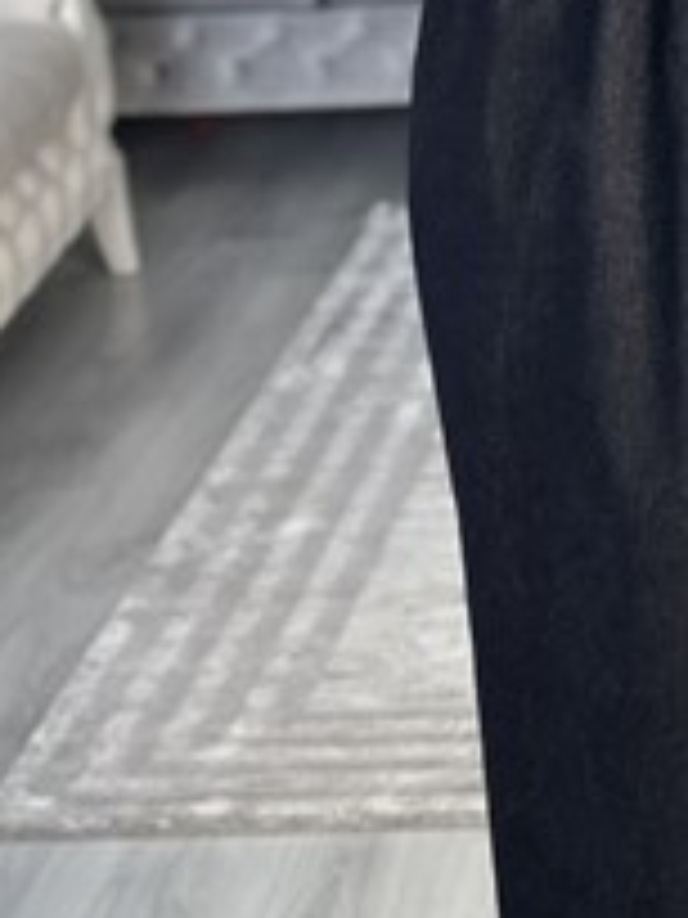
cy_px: 711
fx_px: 3154
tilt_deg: -39.3
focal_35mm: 119
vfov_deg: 16.4
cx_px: 684
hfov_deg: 12.3
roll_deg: +6.7
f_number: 1.78
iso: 160
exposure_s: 1/60
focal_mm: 6.86
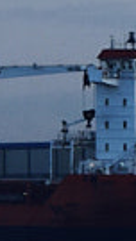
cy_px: 134
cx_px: 725
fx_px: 6196
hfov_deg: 1.2
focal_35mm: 967
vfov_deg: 2.2
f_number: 10
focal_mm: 52
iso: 360
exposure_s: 1/250
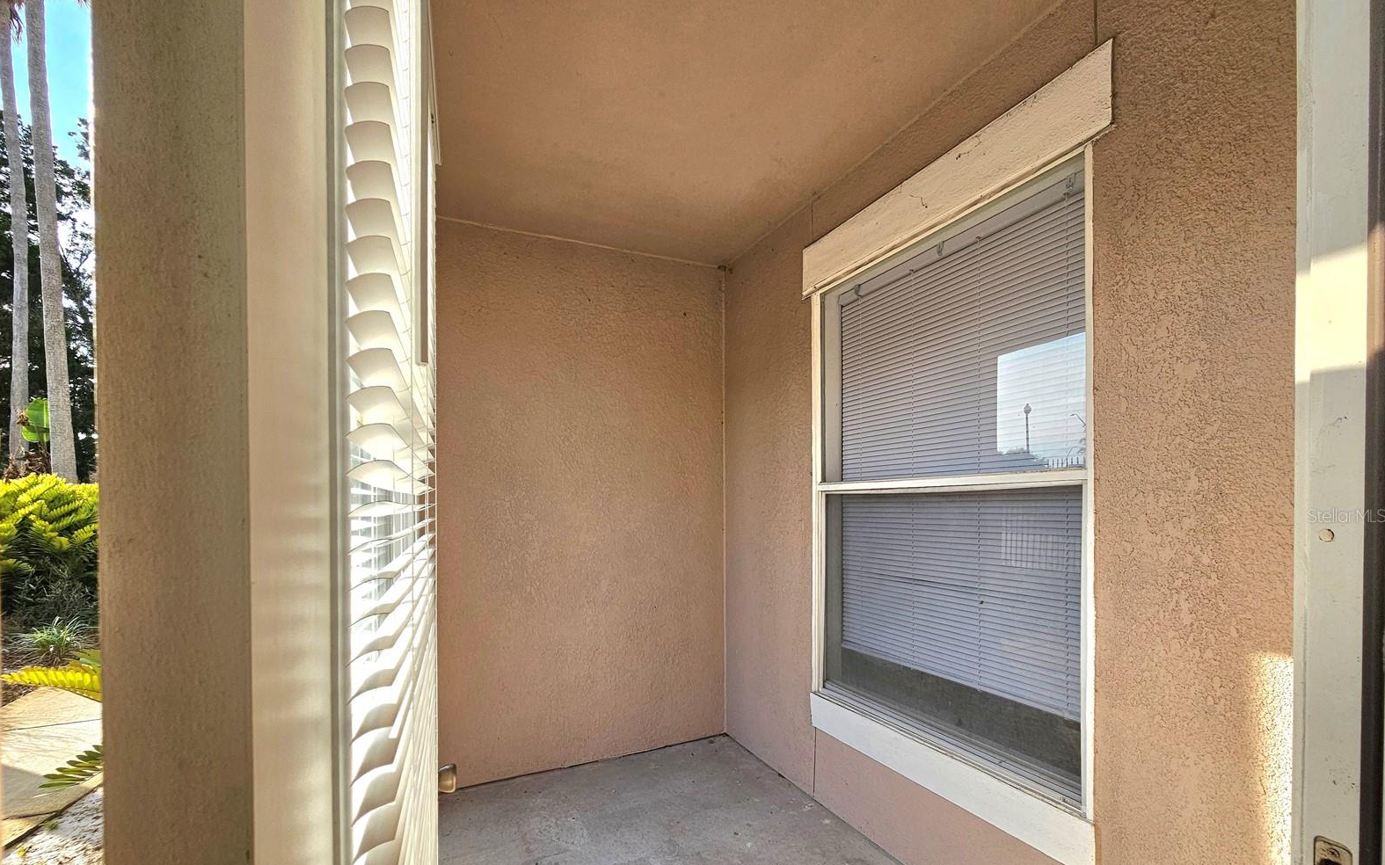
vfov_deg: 77.8
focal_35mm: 14
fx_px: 528
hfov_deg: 105.3
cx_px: 687
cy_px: 515
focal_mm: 2.2
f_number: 2.2
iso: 50
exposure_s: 1/909
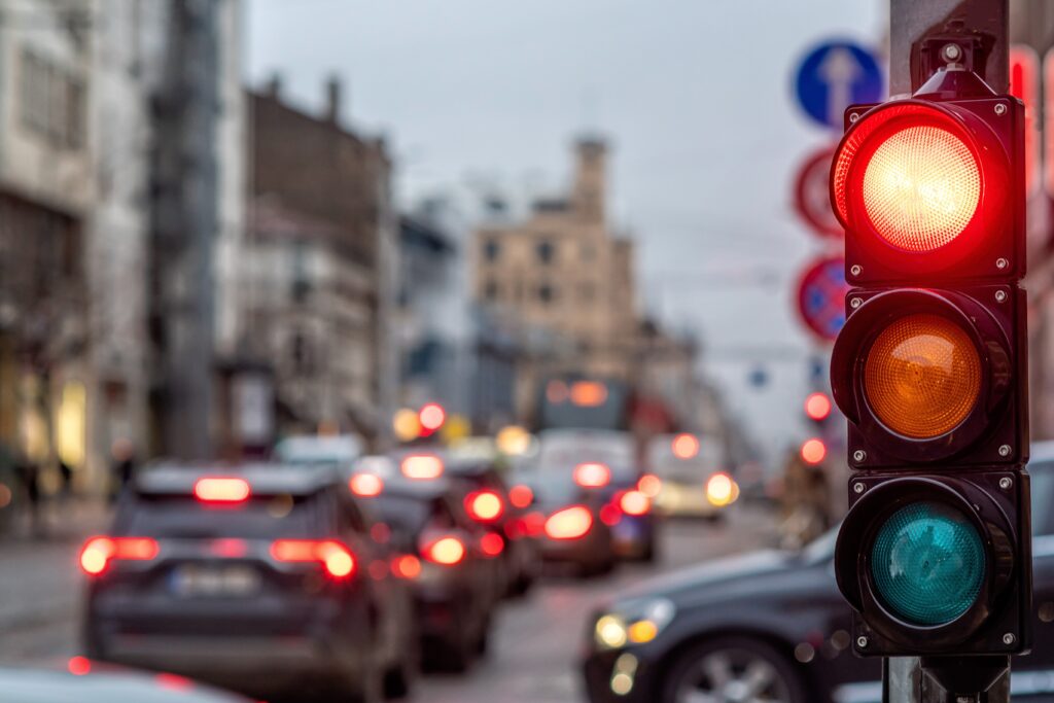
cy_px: 352
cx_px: 527
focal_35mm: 128
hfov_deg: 16.1
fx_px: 3733
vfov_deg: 10.8
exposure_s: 1/80
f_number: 4.5
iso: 320
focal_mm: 85
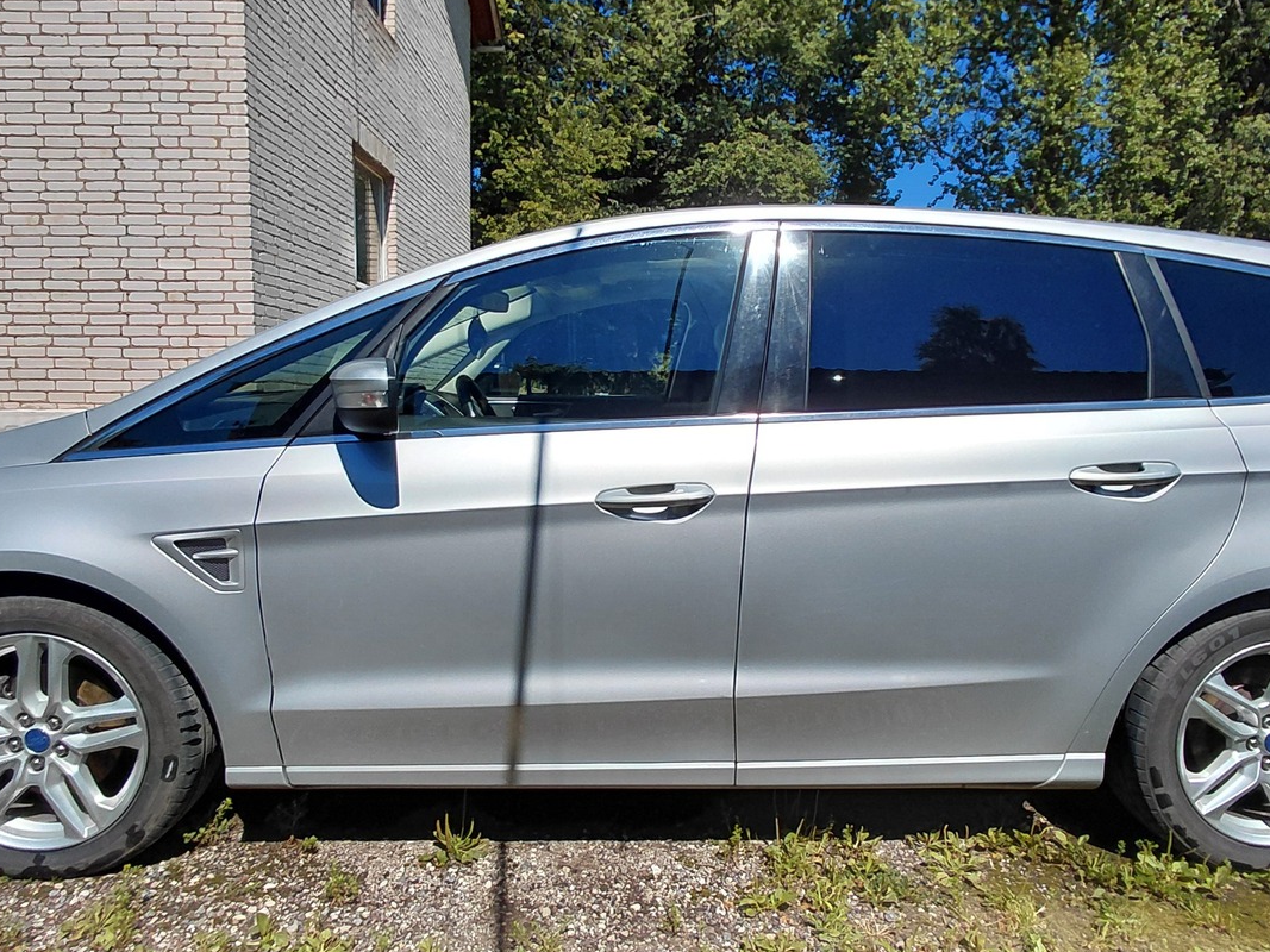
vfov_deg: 56.7
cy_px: 434
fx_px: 880
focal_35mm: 24
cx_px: 653
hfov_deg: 71.6
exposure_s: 1/2965
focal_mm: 1.64
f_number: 2.2
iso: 40
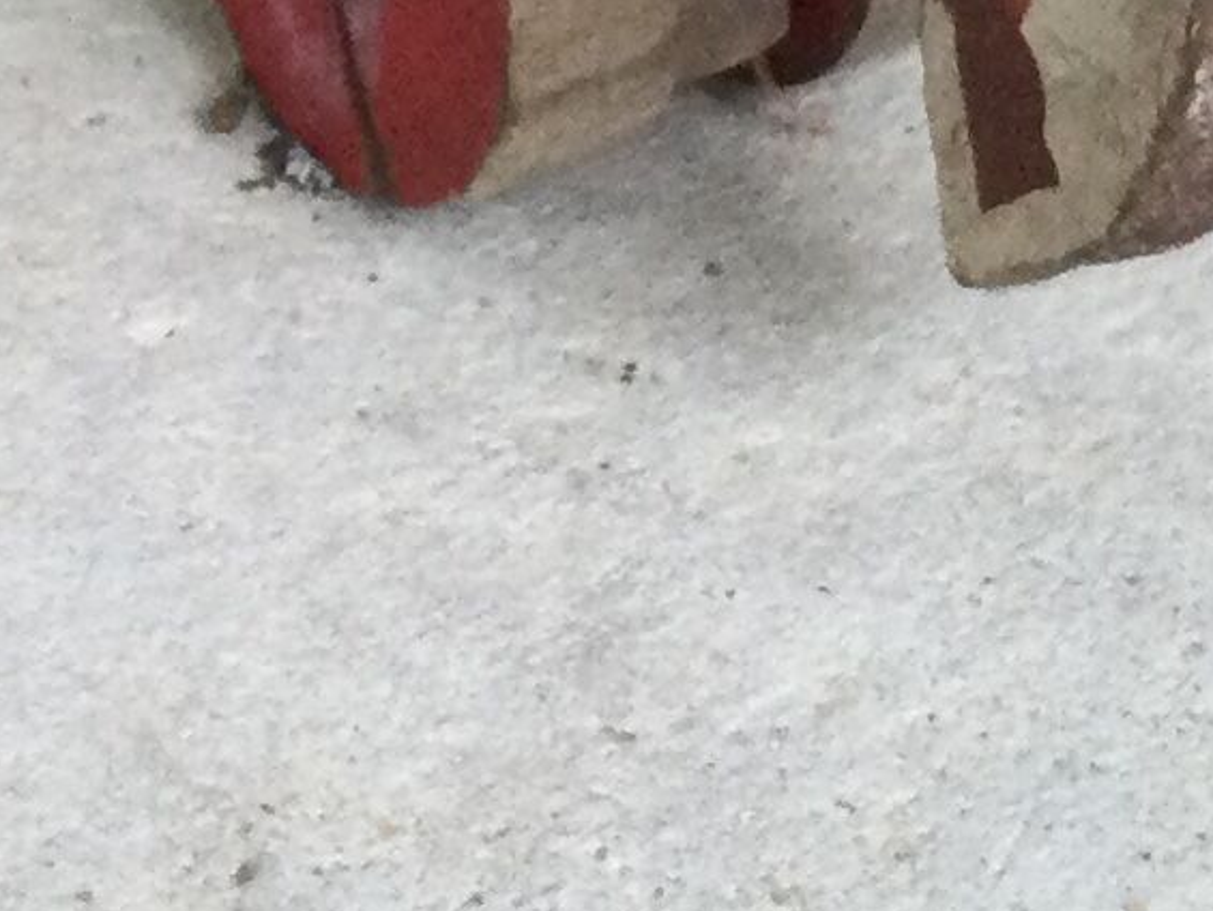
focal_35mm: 179
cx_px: -223
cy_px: -1259
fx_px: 6274
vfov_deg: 7.7
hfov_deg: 10.9
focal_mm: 3.3
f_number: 2.4
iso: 50
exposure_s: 1/33
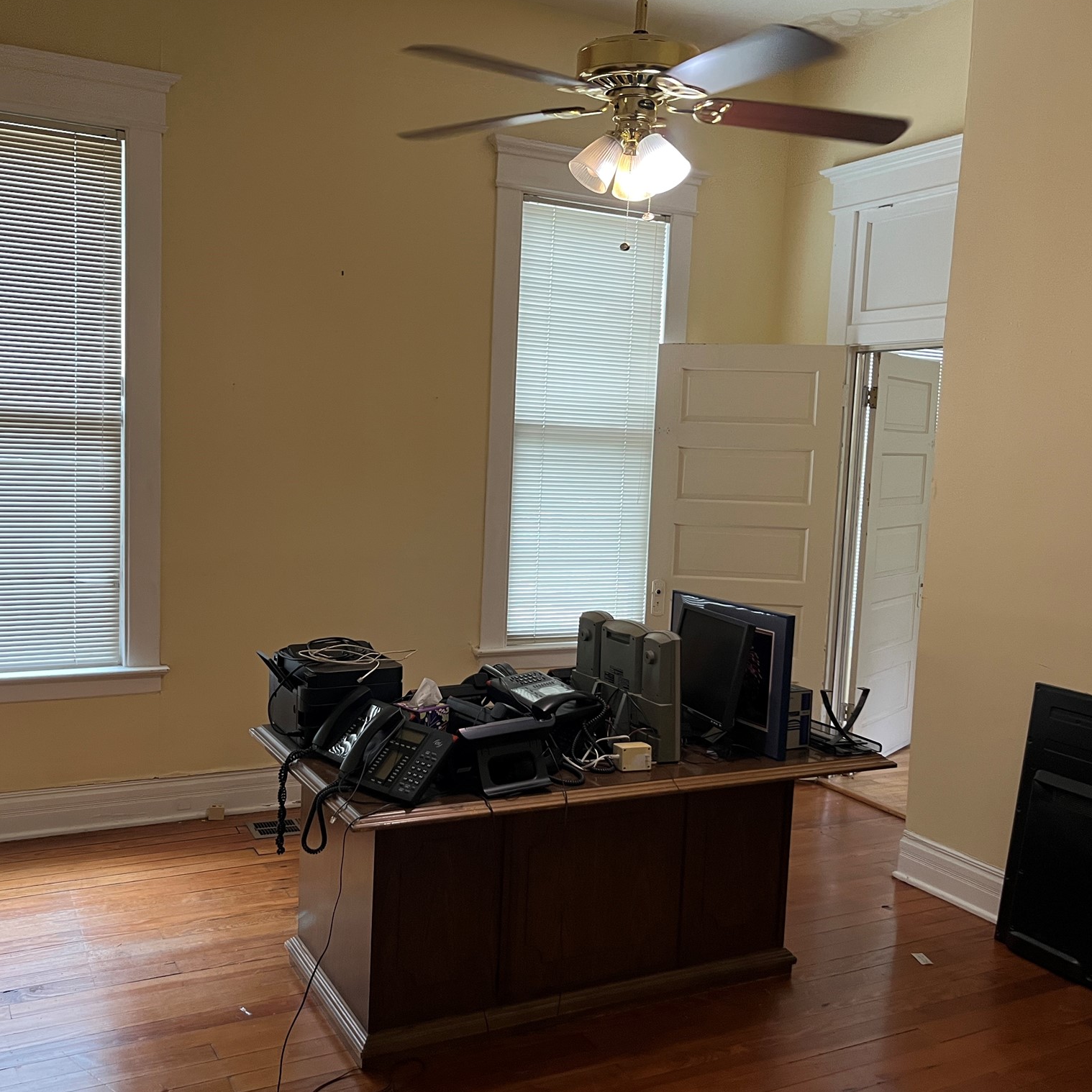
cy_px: 543
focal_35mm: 31
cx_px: 483
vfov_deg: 52.5
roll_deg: -1.6
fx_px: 1106
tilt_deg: -6.4
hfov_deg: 52.4
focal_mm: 5.1
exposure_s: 1/60
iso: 160
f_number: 1.6
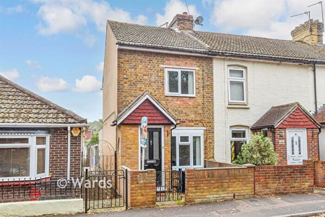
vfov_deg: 47.9
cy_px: 108
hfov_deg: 67.4
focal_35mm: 27
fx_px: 244
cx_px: 162
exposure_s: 1/320
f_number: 8
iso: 320
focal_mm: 18
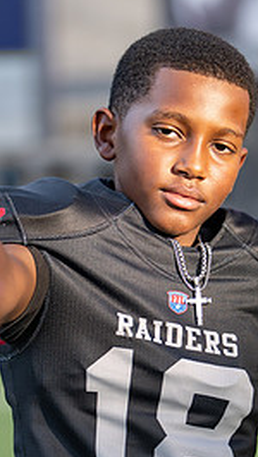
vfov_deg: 13.7
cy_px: 348
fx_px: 1894
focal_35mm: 156
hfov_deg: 7.8
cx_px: 190
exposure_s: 1/2000
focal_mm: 50
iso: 100
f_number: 1.2
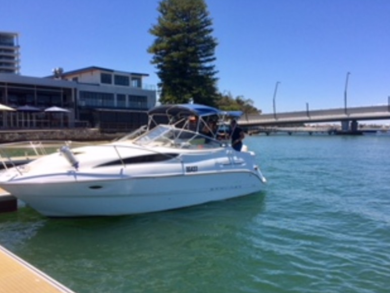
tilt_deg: -3.5
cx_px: 194
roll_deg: +2.0
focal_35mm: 30
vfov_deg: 46.8
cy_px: 148
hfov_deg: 60.0
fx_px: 338
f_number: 2.2
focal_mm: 4.15
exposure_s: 1/2053
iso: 32
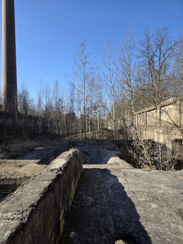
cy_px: 122
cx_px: 92
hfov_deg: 58.9
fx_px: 162
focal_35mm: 23
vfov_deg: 73.9
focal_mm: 6.3
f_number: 1.7
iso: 80
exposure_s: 1/2953
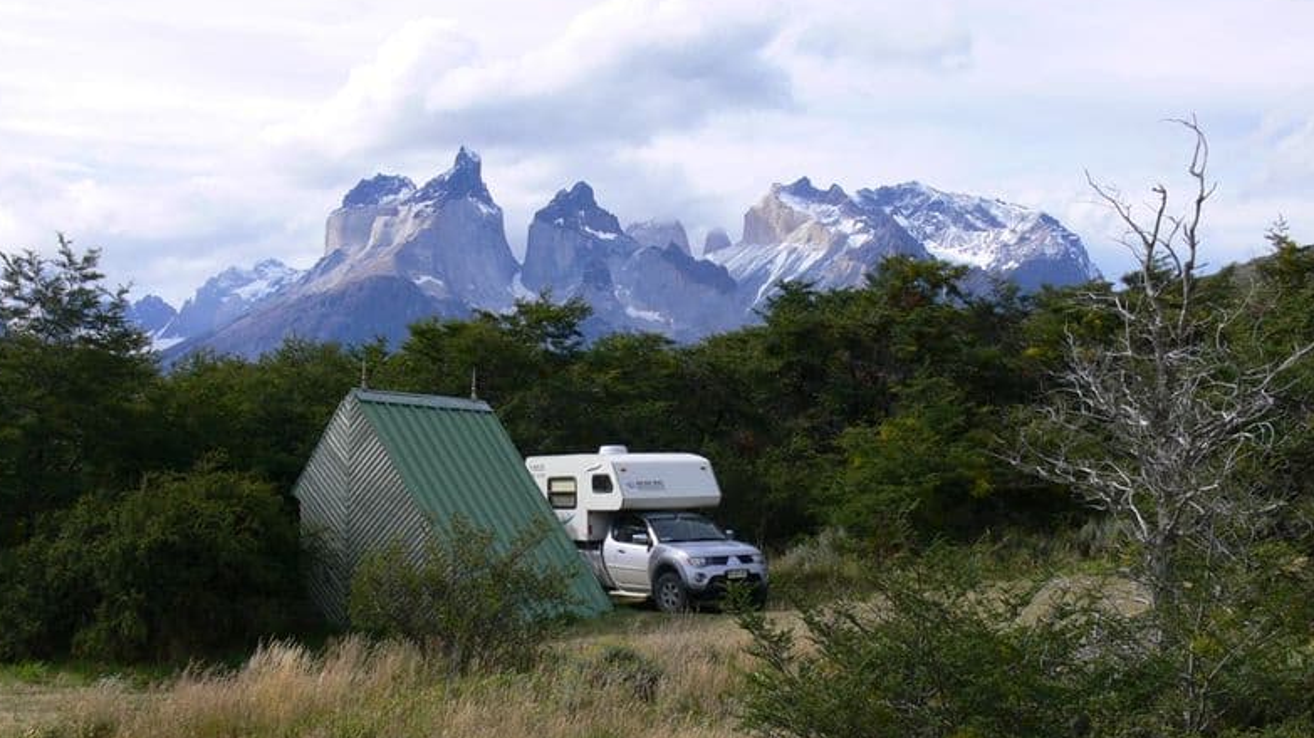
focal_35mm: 49
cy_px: 478
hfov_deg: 42.1
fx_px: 1707
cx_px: 646
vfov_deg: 24.3
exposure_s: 1/320
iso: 80
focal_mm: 9.2
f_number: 5.6
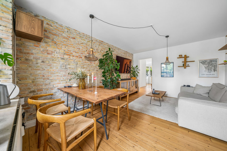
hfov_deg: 112.6
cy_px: 76
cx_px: 114
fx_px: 76
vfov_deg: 90.0
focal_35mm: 12
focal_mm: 12
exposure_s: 1/4
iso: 400
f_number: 5.6
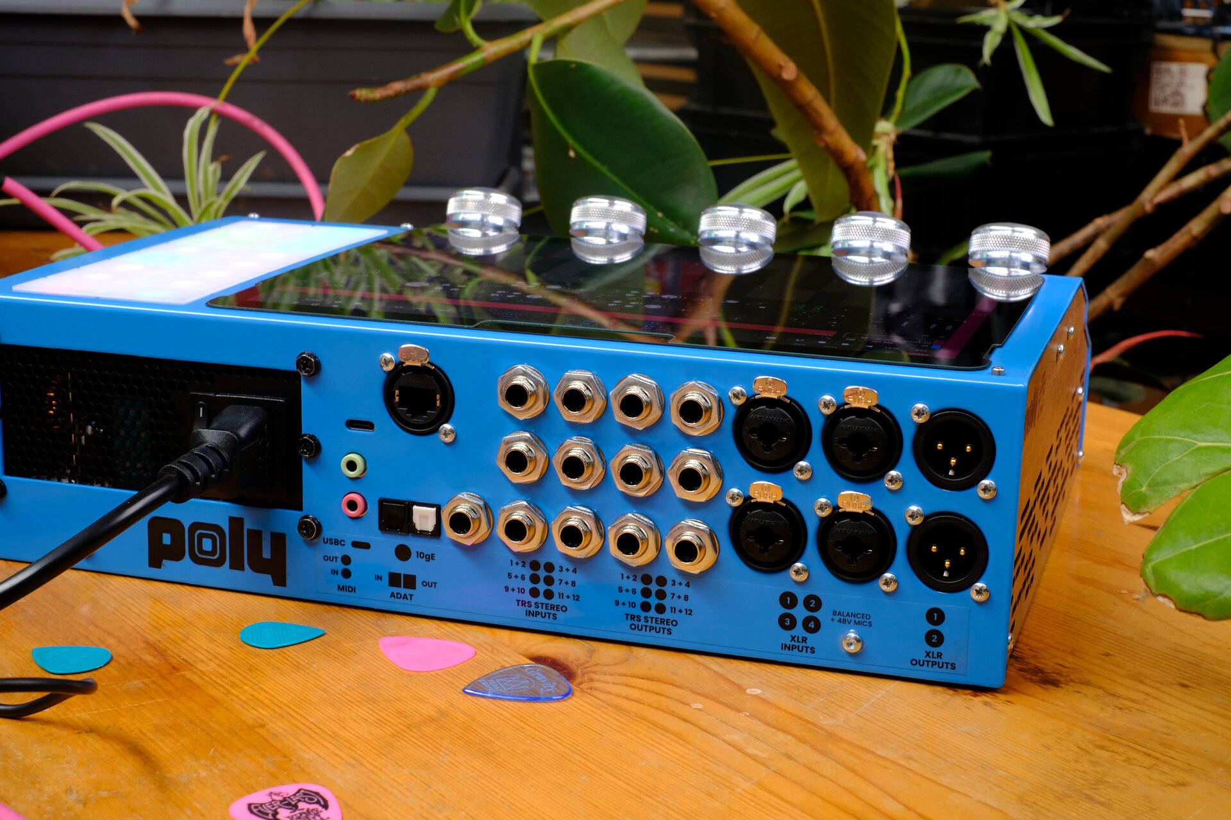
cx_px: 616
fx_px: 1812
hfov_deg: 37.5
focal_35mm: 53
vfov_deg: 25.5
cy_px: 410
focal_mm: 35
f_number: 11
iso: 500
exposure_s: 1/8
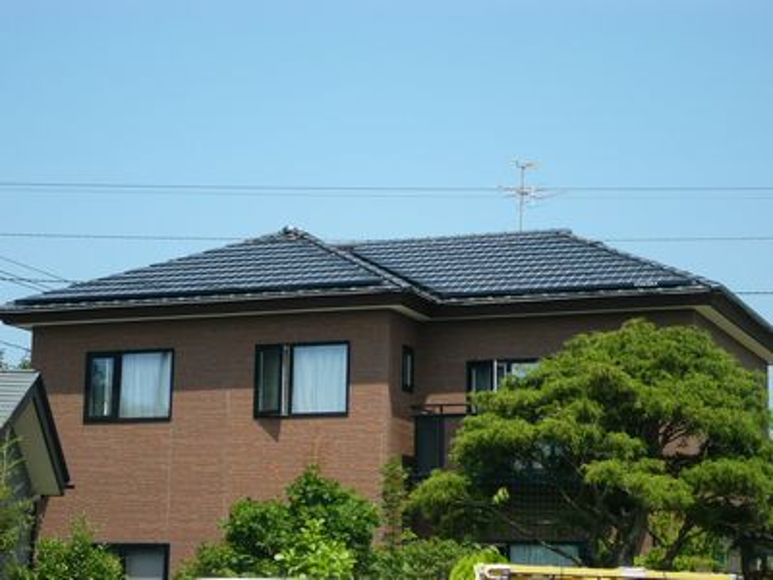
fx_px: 1764
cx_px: 386
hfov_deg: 24.7
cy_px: 290
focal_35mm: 79
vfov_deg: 18.7
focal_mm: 13.1
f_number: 4.3
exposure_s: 1/320
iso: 50
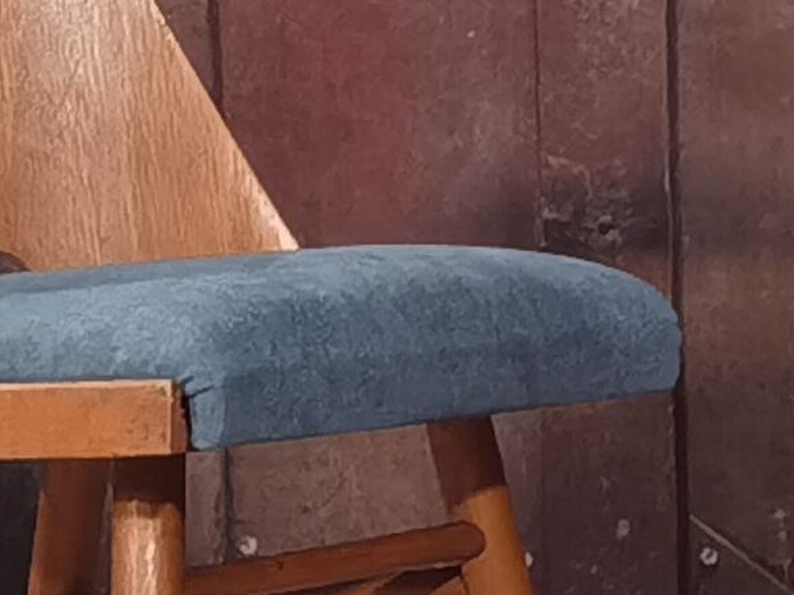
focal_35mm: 246
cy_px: 547
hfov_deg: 7.9
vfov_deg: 6.0
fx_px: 5641
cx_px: 1132
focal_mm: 6.71
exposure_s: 1/33.3
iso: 400
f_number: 1.9
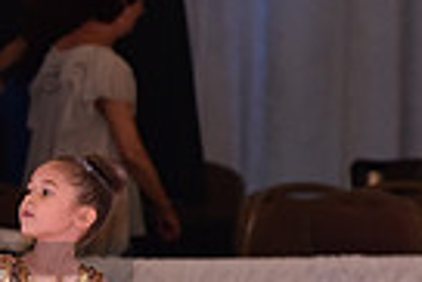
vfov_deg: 1.7
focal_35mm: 829
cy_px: 324
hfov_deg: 2.5
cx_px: -205
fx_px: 9728
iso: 1600
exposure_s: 1/250
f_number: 5.6
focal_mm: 195
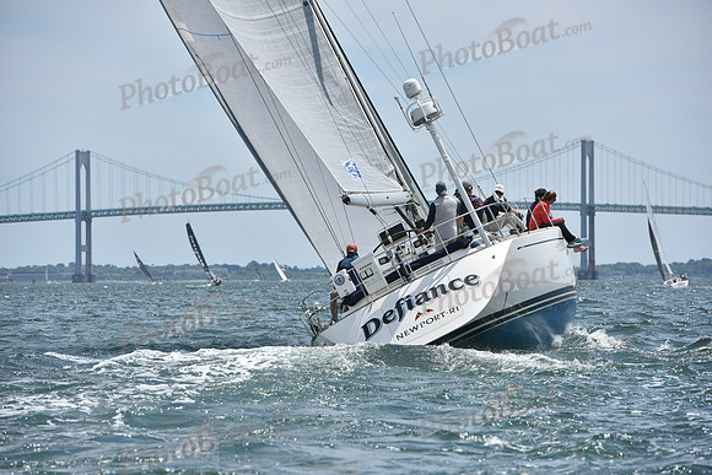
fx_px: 3956
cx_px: 356
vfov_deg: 6.9
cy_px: 238
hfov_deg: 10.3
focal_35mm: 200
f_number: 8
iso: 250
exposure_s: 1/1250
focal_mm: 200
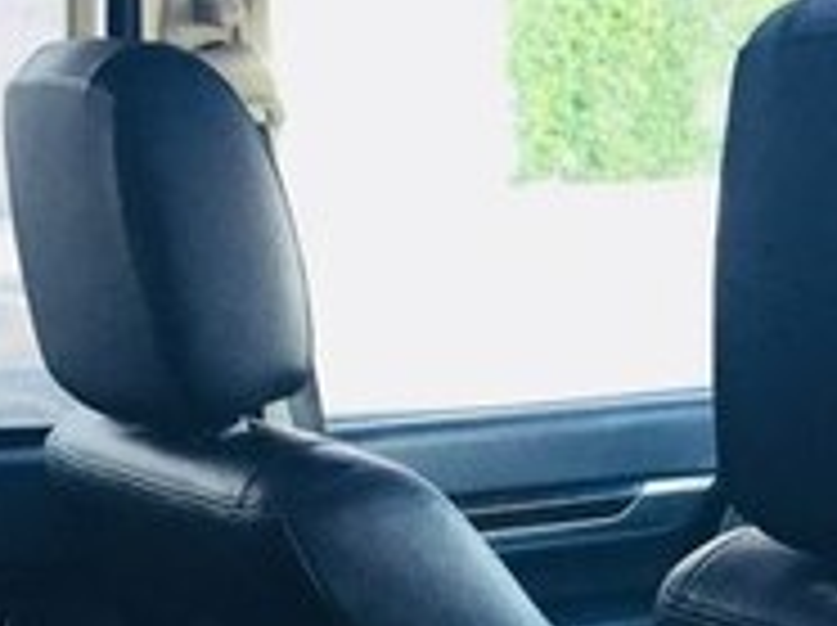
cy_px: 1106
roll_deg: +1.3
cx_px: 594
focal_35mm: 103
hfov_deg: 19.0
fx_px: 2487
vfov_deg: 13.0
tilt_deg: -21.9
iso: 64
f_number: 2.2
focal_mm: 4.15
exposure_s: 1/33
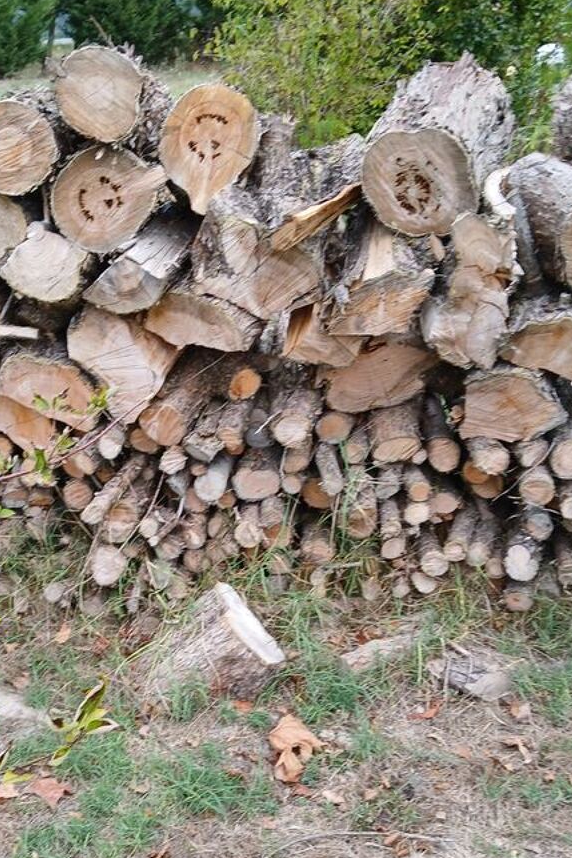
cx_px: 187
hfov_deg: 31.6
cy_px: 600
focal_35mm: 42
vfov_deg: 45.4
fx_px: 1001
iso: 25
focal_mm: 3.98
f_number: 1.8
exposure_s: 1/100
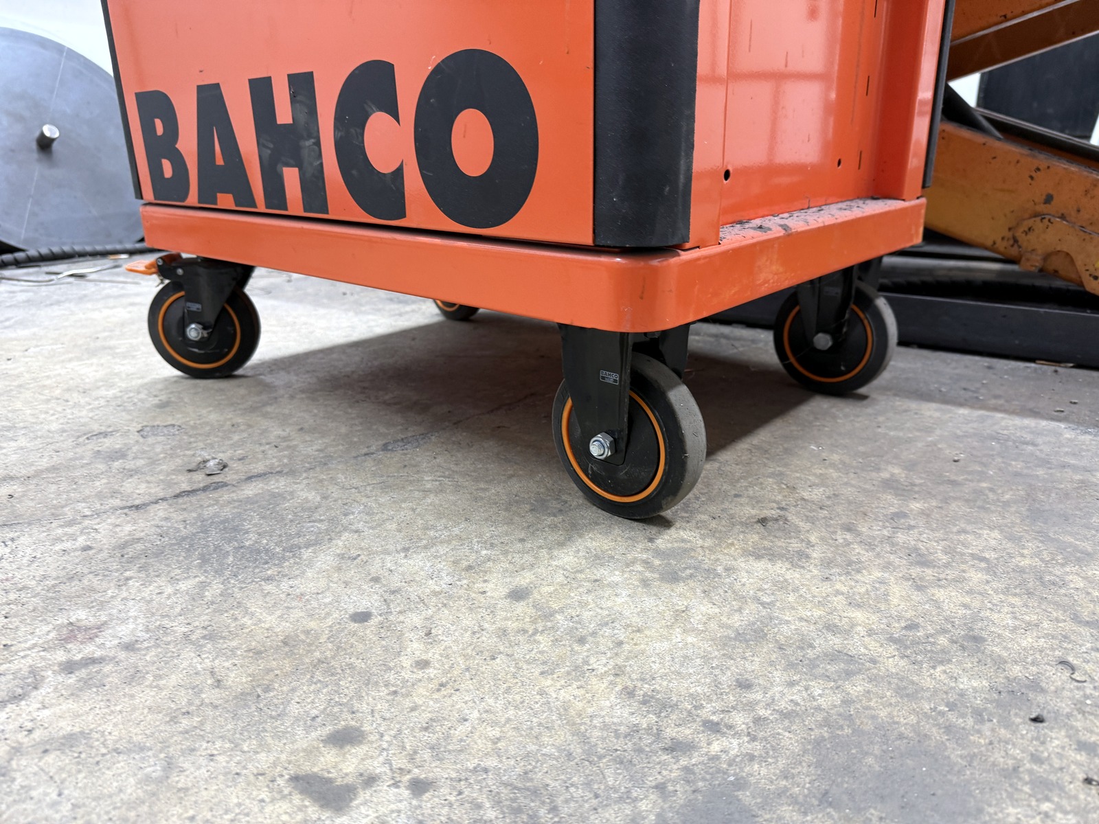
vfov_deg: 56.8
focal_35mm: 24
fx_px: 762
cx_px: 550
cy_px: 412
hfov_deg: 71.6
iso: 160
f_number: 1.78
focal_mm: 6.76
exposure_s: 1/50
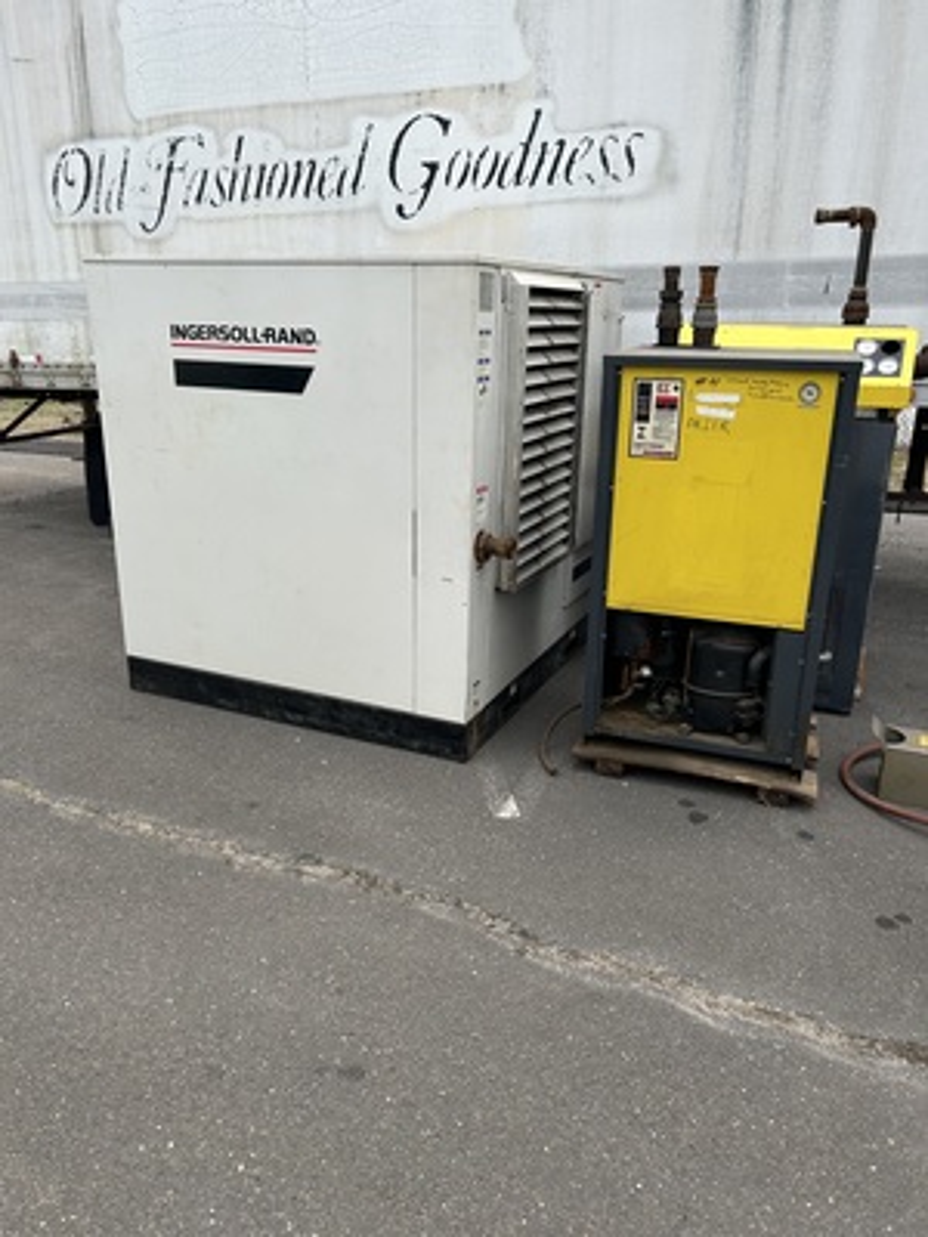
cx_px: 464
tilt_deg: -18.5
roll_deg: +0.1
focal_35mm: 26
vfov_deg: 67.3
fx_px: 929
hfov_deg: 53.1
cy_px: 618
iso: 50
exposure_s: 1/1183
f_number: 1.5
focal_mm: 5.7
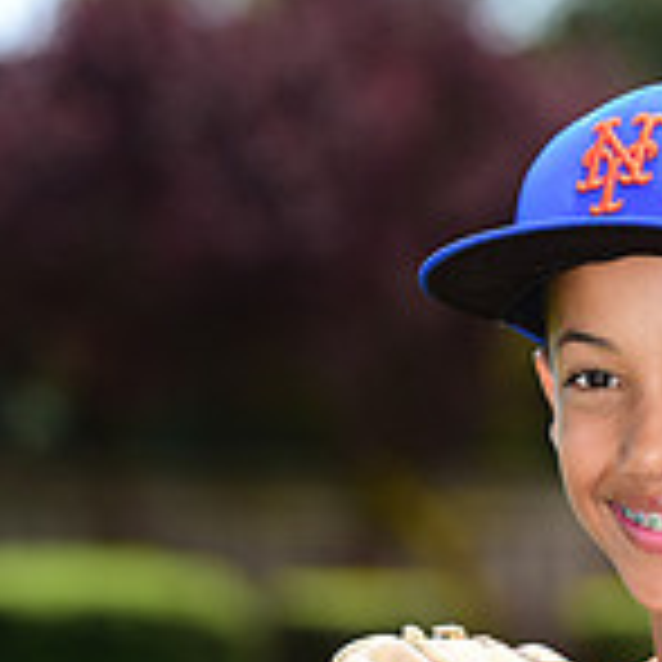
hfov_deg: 3.4
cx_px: 723
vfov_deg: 3.4
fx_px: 11229
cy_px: 1009
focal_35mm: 519
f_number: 4.5
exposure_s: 1/320
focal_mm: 155
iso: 125
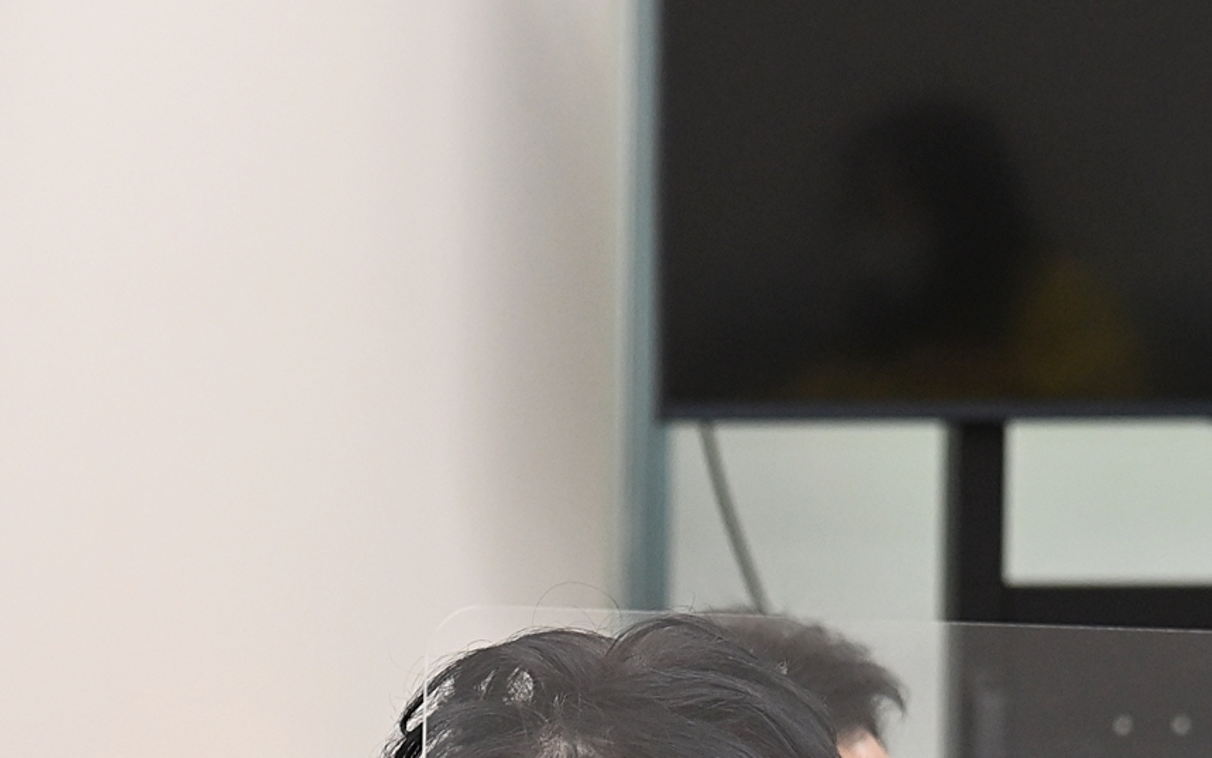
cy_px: 890
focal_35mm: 356
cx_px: 683
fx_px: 11760
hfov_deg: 5.9
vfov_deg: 3.7
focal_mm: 120
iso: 2500
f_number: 5.6
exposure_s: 1/250
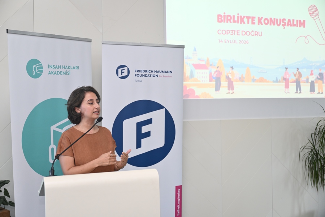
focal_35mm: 43
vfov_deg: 31.2
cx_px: 162
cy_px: 108
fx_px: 388
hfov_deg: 45.4
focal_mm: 43
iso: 1000
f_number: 2.8
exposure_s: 1/250
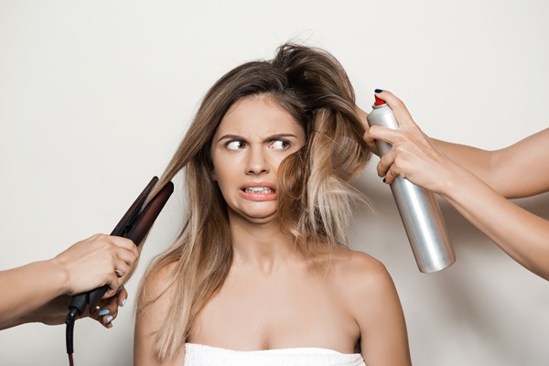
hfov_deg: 19.5
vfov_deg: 13.0
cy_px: 183
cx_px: 274
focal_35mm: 105
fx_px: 1601
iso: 200
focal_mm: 105
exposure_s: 1/160
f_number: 6.3
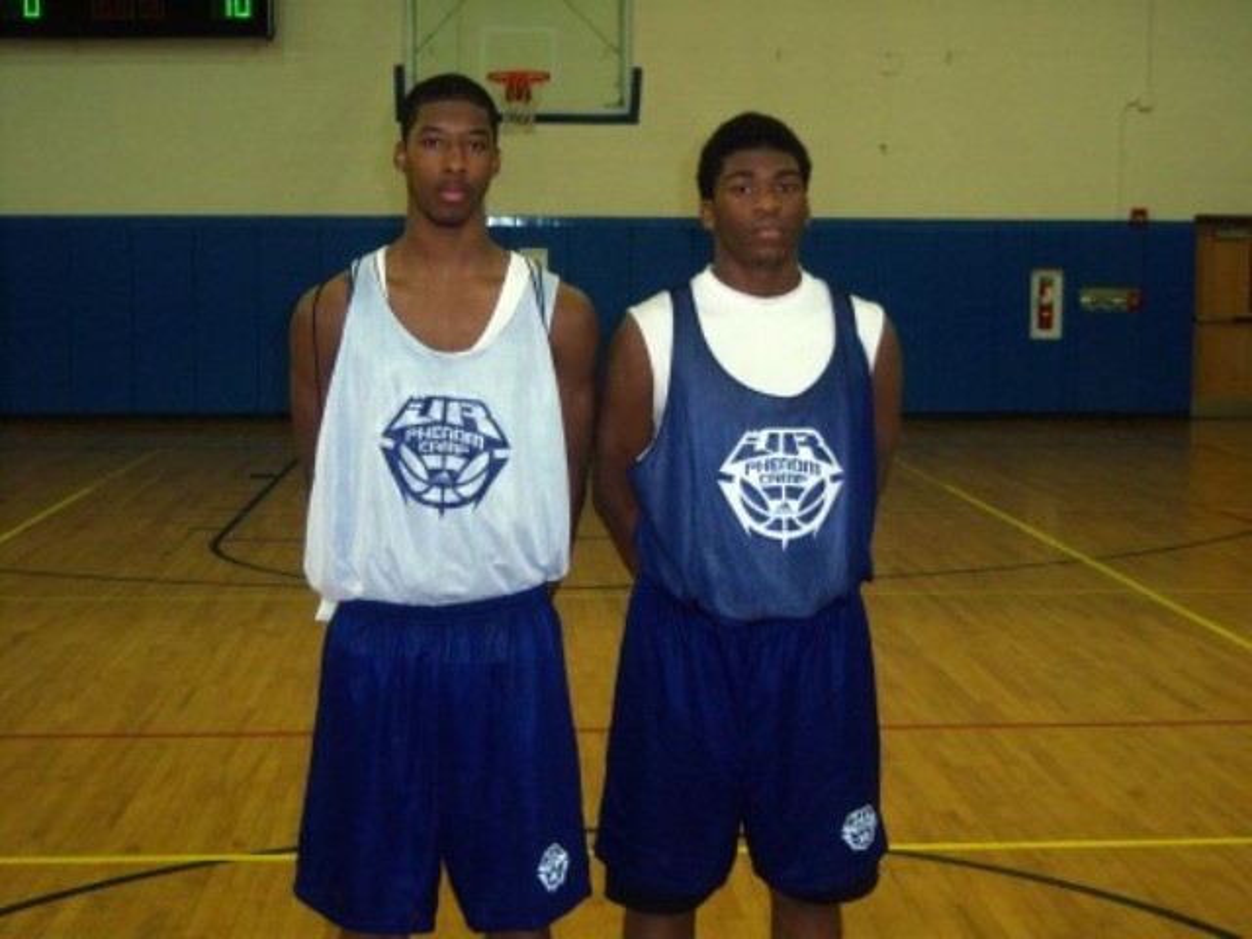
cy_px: 470
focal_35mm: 56
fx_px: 2025
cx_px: 626
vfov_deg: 26.1
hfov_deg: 34.3
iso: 200
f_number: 3.4
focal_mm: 11.7
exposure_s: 1/60
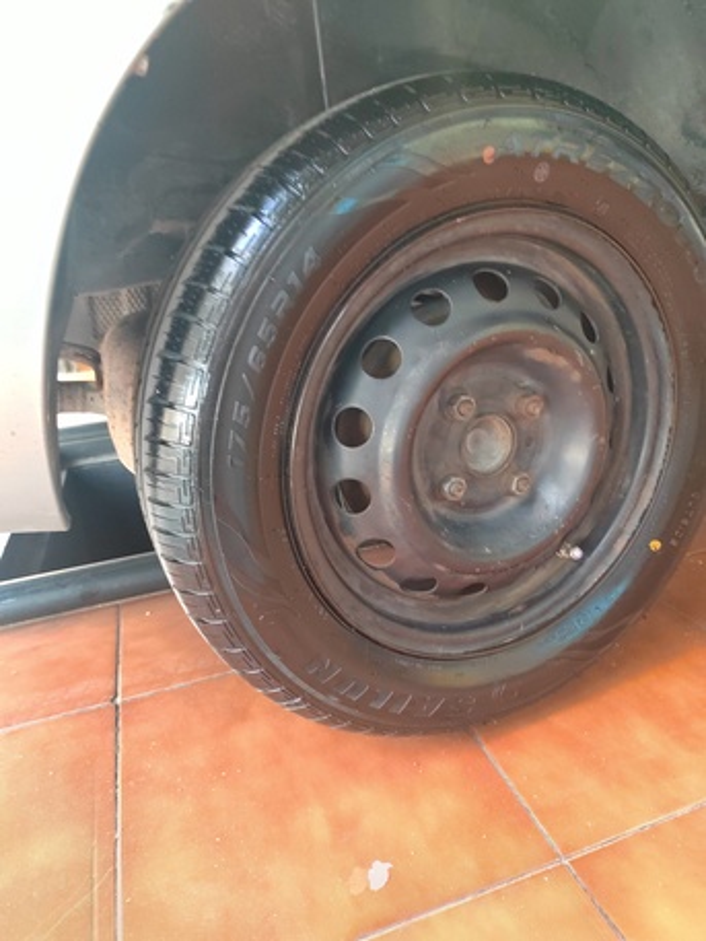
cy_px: 470
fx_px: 625
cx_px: 353
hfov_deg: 58.9
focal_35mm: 23
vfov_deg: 73.9
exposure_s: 1/30
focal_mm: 5.52
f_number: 1.9
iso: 2619
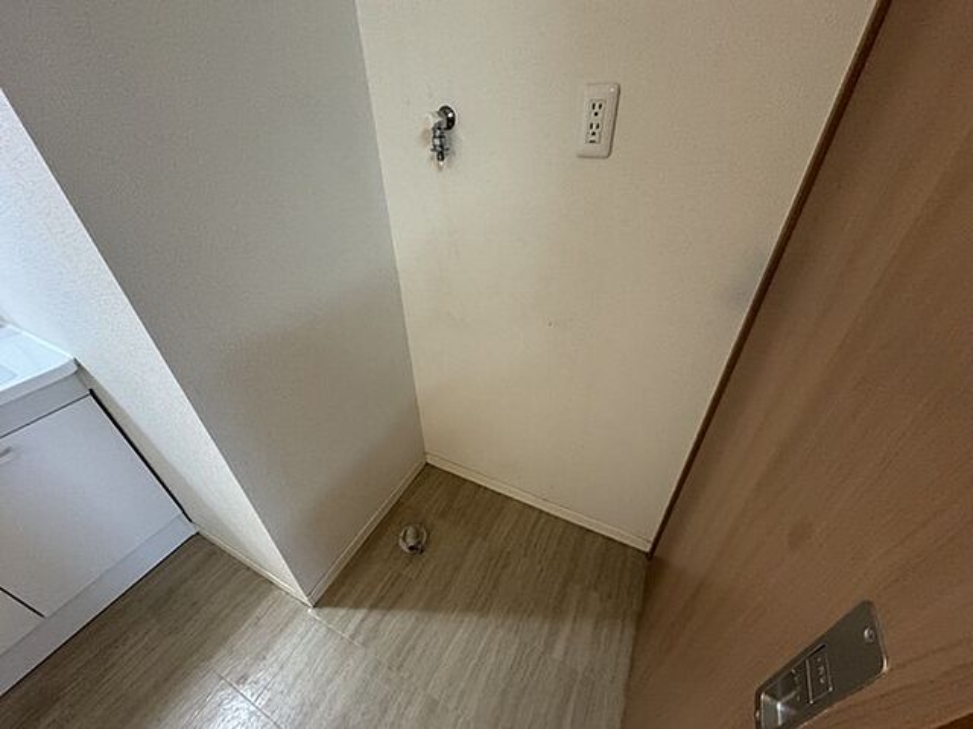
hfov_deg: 102.1
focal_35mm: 14
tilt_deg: -35.9
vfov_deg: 85.7
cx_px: 486
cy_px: 364
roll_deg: +1.2
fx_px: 394
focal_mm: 2.22
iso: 640
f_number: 2.2
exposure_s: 1/60
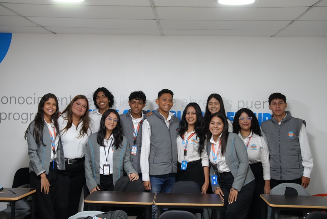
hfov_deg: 37.8
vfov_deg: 25.8
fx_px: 477
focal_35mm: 52
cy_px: 110
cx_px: 164
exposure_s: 1/160
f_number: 4
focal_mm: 35
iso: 4000
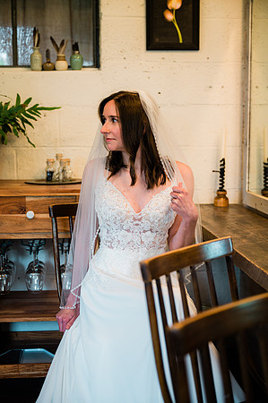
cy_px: 202
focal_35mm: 59
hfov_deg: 22.9
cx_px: 134
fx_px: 660
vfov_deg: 34.0
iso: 640
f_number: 2.8
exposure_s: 1/200
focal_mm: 59
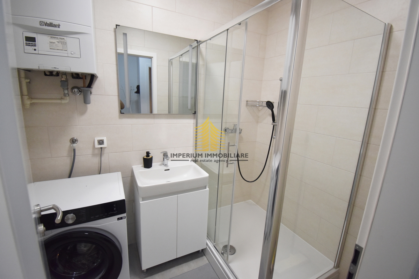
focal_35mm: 15
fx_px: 175
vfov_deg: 77.3
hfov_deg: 100.4
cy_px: 140
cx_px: 210
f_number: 4.5
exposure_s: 1/160
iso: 800
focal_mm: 10
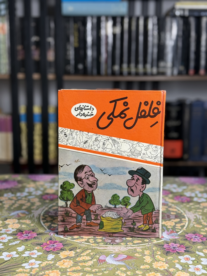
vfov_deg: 39.7
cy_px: 138
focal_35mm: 48
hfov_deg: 30.3
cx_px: 104
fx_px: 383
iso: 100
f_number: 1.78
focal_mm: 6.76
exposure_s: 1/100
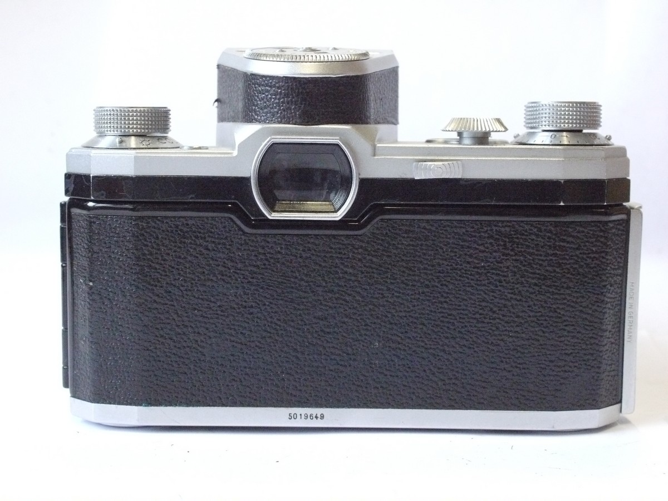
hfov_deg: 32.2
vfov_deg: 24.4
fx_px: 1158
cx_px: 334
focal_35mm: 60
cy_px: 250
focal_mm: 30
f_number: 8
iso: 3200
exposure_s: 1/160
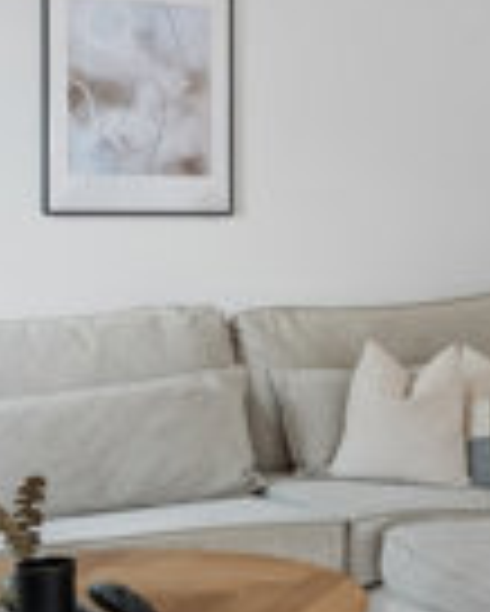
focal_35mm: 77
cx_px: 706
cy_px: 200
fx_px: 1394
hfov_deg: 18.1
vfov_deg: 24.6
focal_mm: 14
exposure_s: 1/8
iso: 200
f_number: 10
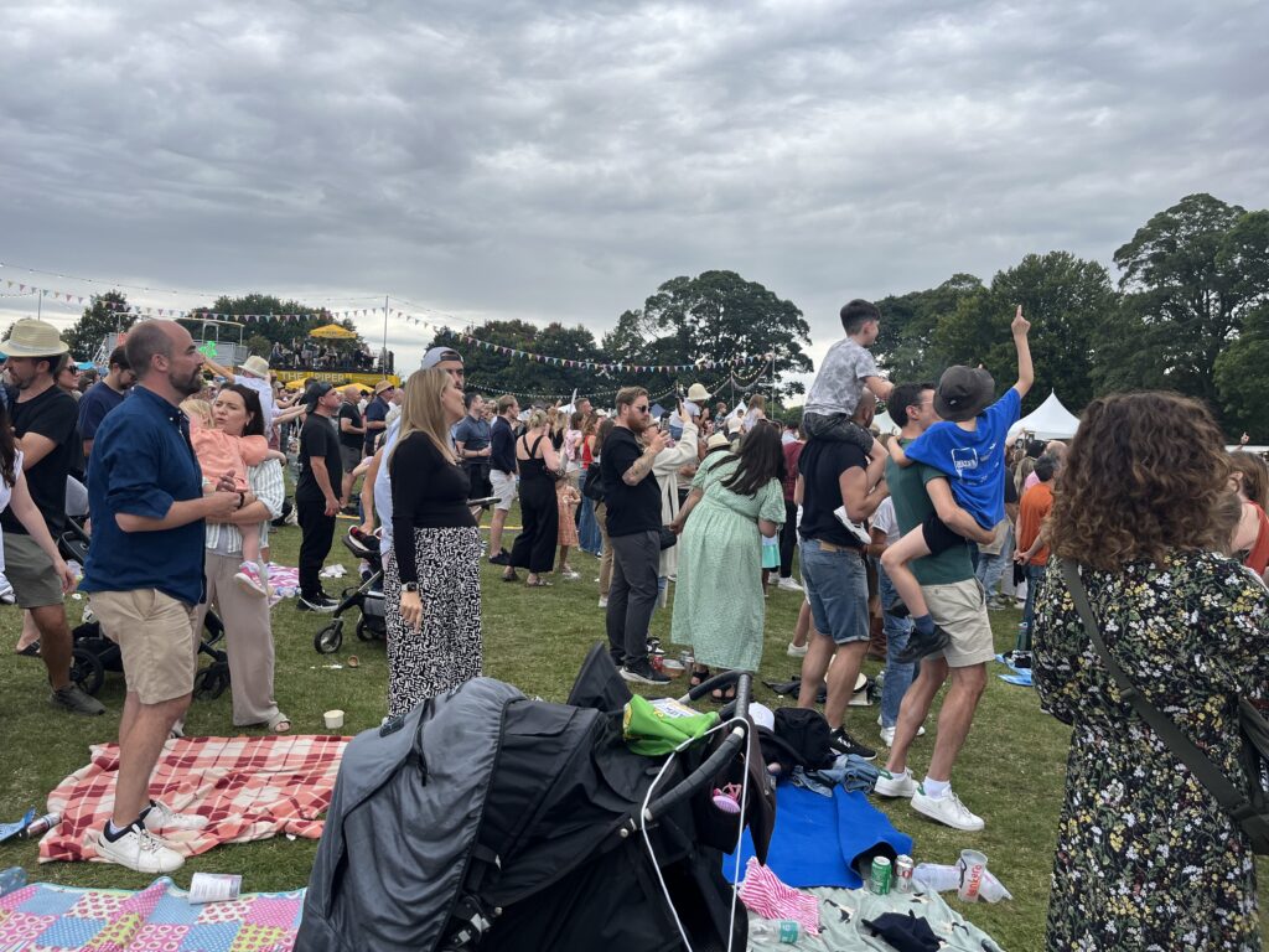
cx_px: 634
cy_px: 476
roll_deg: -1.5
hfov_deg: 67.3
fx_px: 953
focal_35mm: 26
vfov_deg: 53.1
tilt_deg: -2.4
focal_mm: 5.1
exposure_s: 1/833
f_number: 1.6
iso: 50
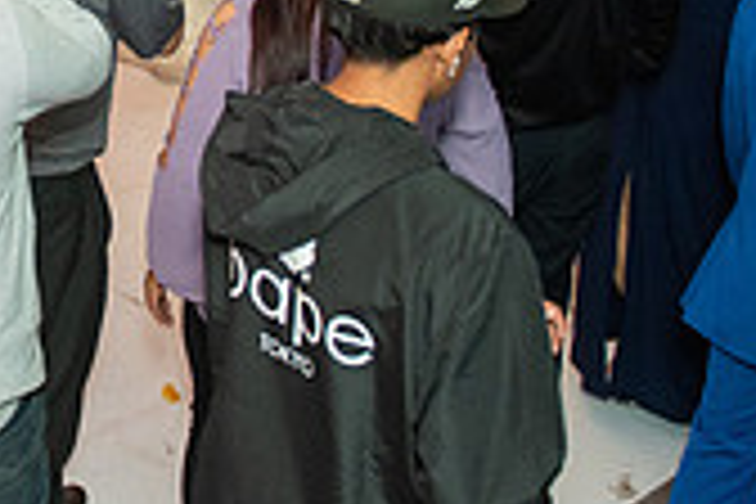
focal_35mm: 83
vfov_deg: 15.7
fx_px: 1743
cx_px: -117
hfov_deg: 22.8
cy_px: -124
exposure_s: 1/160
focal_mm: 24
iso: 1000
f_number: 2.8
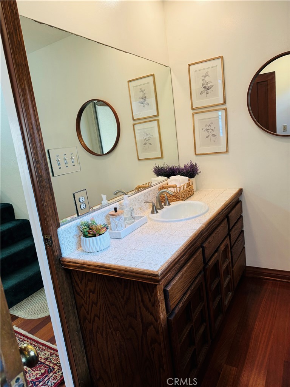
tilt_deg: -11.4
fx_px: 268
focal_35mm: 24
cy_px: 194
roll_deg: +7.7
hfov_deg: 56.8
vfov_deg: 71.6
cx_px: 145
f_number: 1.78
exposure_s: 1/60
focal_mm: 6.76
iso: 200
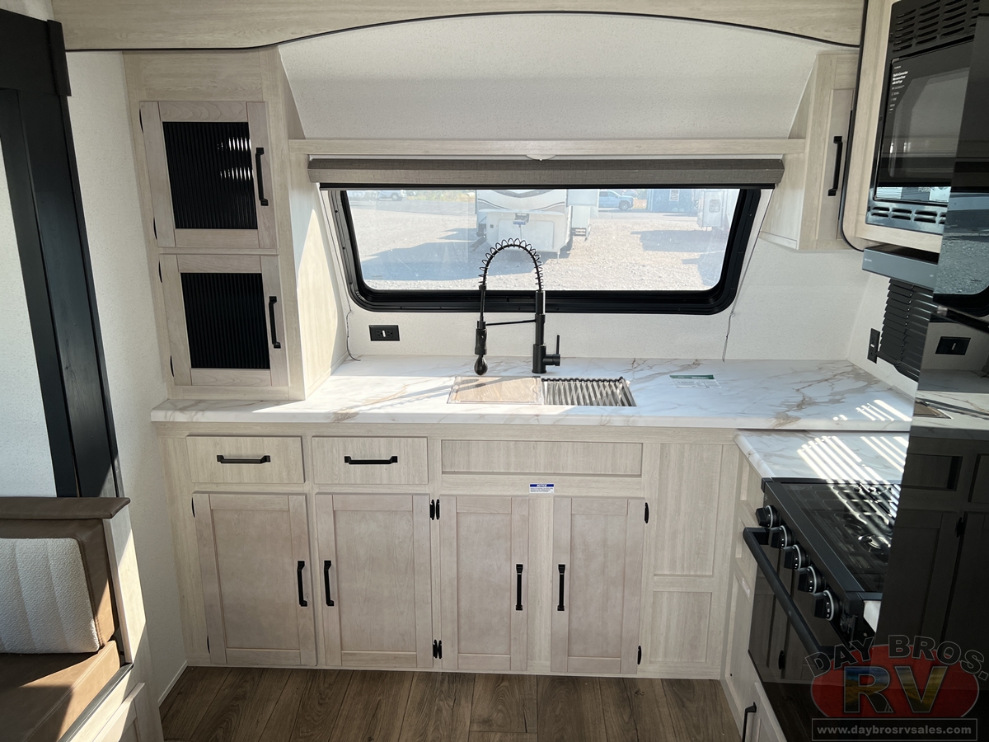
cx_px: 494
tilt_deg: -13.7
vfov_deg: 53.1
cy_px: 371
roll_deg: -1.9
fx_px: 743
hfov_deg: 67.3
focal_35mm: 26
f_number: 1.5
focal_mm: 5.7
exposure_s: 1/121
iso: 50
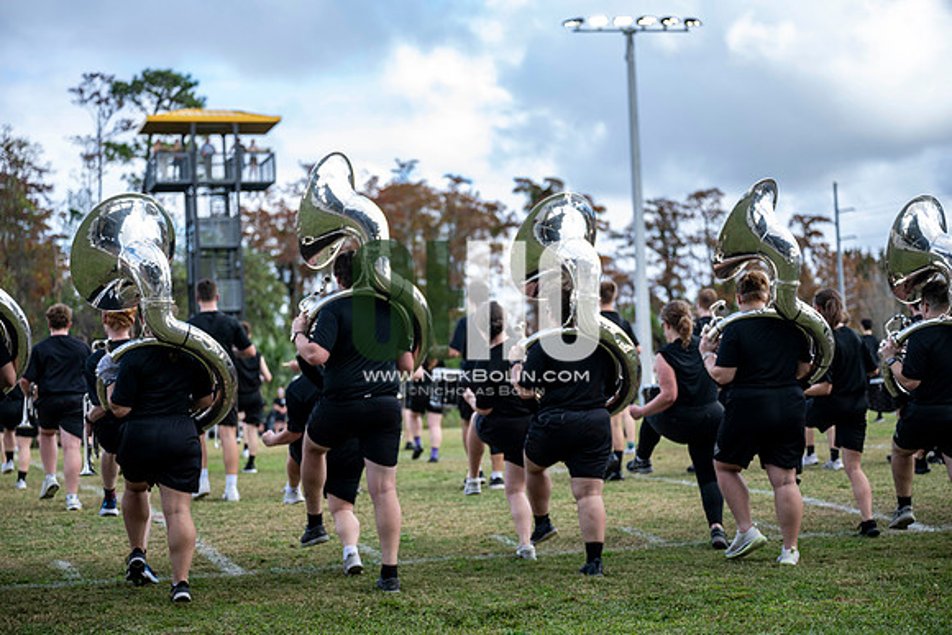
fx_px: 1640
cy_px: 318
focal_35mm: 62
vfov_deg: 21.9
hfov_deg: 32.4
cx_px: 476
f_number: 2.8
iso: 320
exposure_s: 1/1250
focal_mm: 62
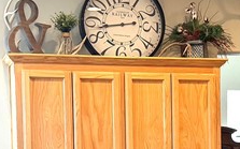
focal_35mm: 117
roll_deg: +1.2
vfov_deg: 10.9
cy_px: 198
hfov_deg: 17.8
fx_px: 765
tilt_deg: -1.8
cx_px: 166
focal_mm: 6.76
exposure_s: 1/211
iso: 200
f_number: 1.78
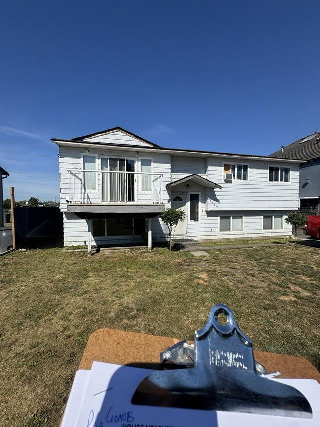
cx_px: 160
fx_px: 173
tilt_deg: +0.0
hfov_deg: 85.7
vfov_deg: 102.1
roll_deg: -1.0
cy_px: 214
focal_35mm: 14
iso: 50
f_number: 2.2
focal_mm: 2.22
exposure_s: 1/4132
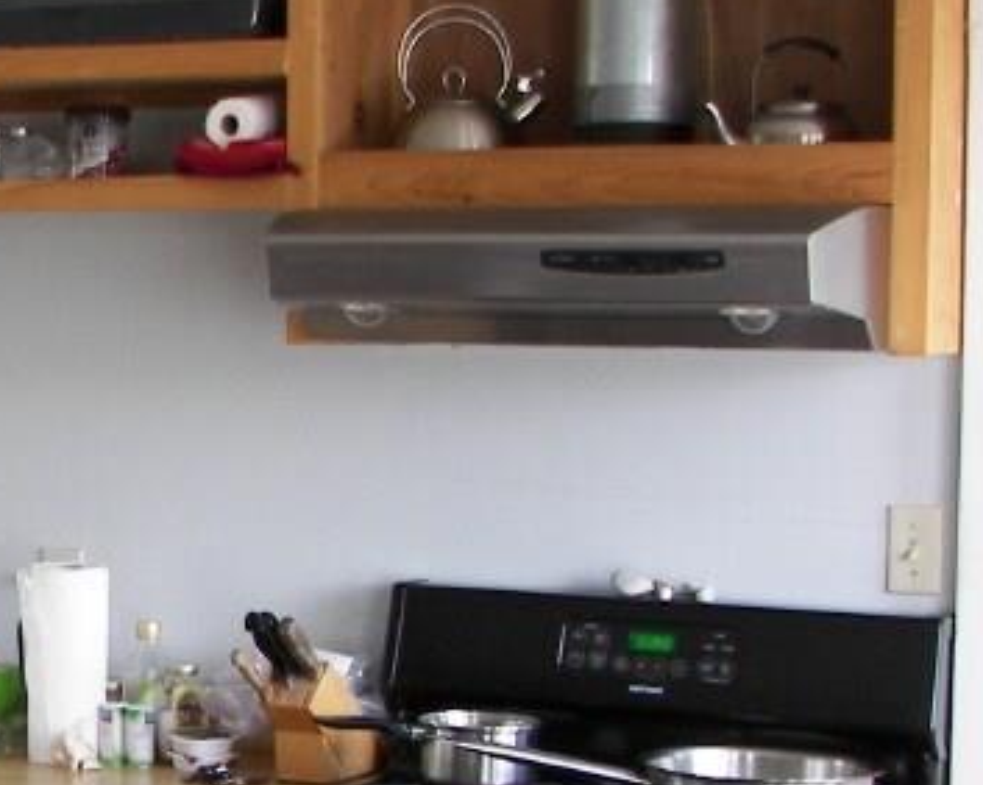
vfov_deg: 15.1
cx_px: -262
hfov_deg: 17.7
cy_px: 457
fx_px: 2966
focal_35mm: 102
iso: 80
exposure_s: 1/30
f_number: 2.8
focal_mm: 6
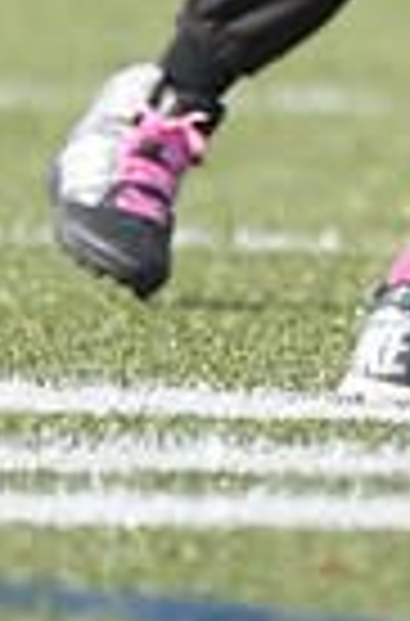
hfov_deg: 0.7
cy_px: -468
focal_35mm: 2086
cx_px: 827
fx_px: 35905
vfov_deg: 1.0
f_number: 4
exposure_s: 1/6400
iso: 1600
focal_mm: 330
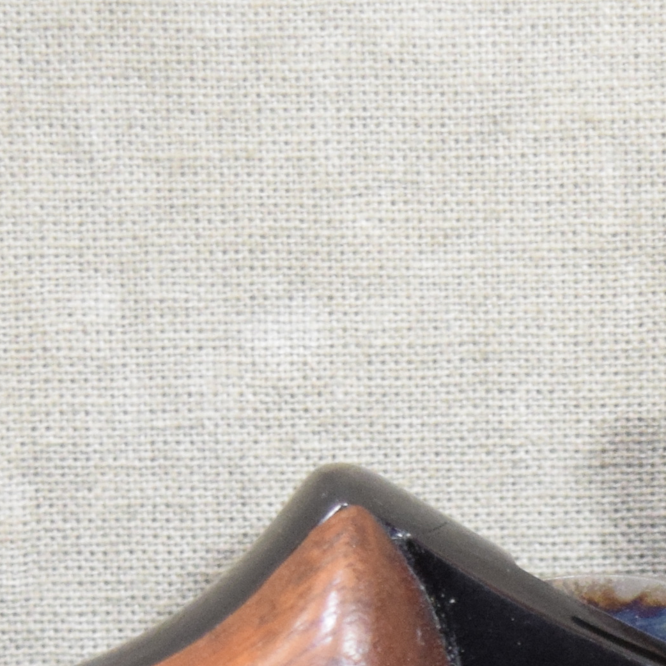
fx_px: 4951
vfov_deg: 7.5
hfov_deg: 7.7
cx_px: 637
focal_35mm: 227
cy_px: 1124
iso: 2000
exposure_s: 1/160
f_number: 4.2
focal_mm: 31
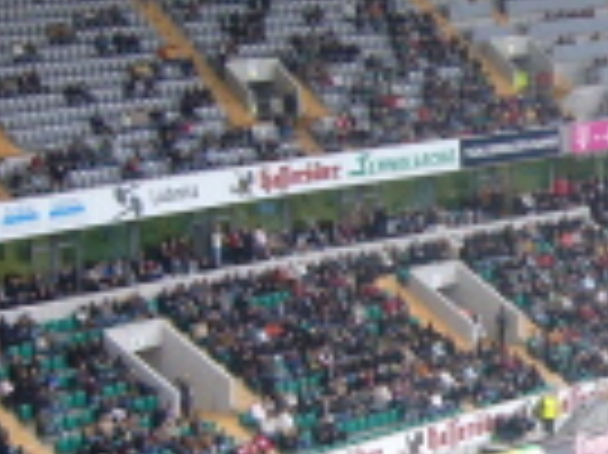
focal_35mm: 130
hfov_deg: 14.9
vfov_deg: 11.4
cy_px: 267
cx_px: 644
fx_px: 2281
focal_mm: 5.8
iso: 80
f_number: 2.8
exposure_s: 1/40
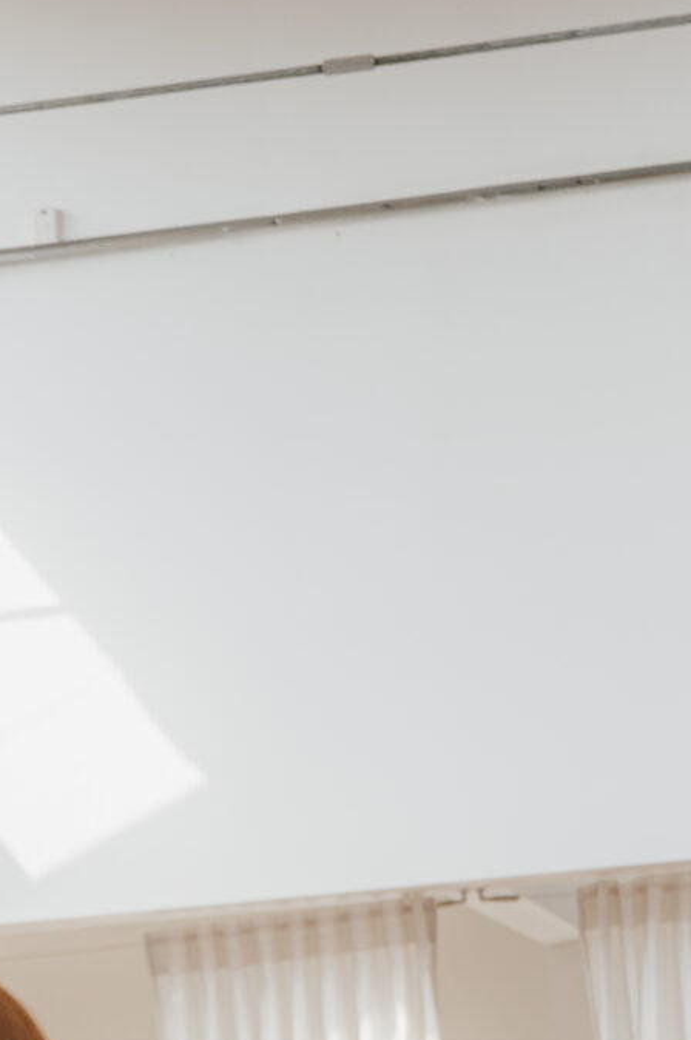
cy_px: 1162
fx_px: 4385
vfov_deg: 13.2
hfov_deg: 9.0
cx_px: 5
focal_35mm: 152
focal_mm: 40
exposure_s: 1/250
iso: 200
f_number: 4.5
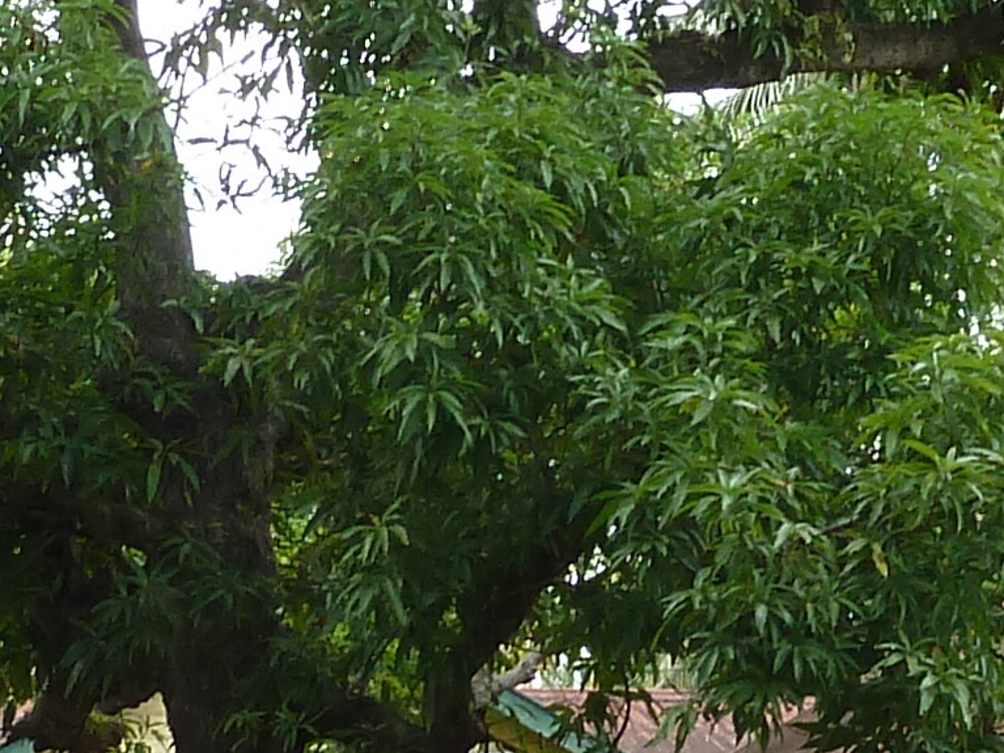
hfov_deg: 9.0
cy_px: 691
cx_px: 706
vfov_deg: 6.8
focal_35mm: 219
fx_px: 6351
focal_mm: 6.9
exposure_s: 1/100
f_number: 4
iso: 80
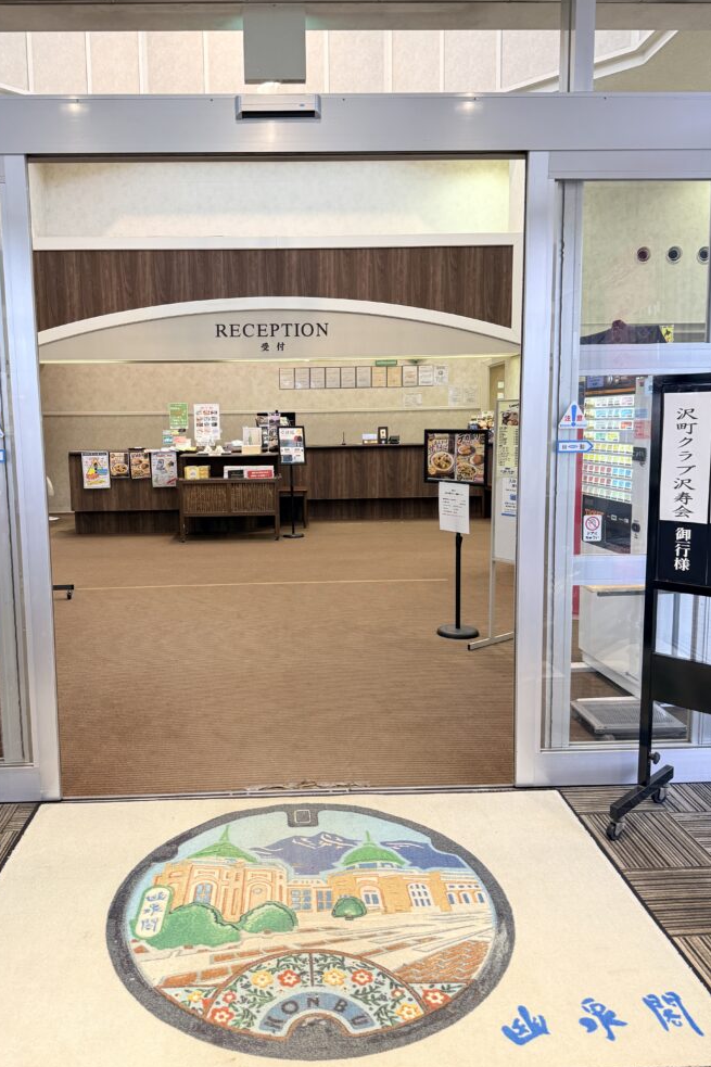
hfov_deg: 49.4
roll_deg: +0.5
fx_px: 770
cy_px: 516
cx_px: 301
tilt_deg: -6.4
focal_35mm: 26
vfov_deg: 69.4
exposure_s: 1/71
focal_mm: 6.76
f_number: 1.78
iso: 200
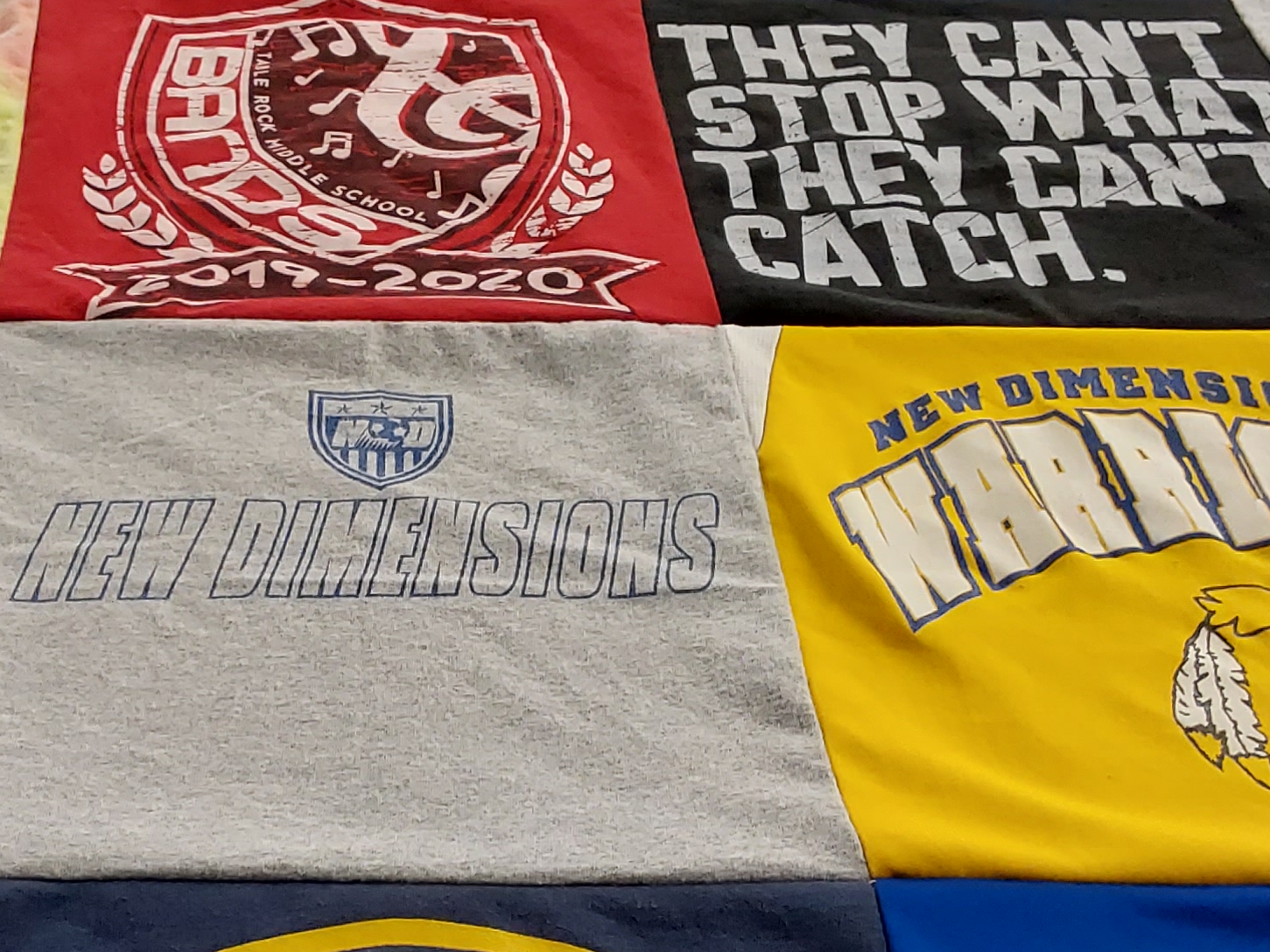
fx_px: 2311
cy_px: 582
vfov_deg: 23.2
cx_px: 385
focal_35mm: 63
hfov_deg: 30.4
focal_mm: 2.91
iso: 125
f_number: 1.9
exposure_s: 1/60
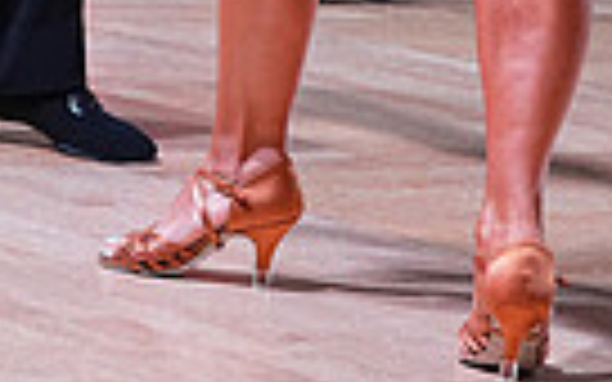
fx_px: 5437
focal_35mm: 326
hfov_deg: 6.4
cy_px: -634
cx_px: -70
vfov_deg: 3.9
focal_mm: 75
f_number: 4
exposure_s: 1/400
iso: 1250
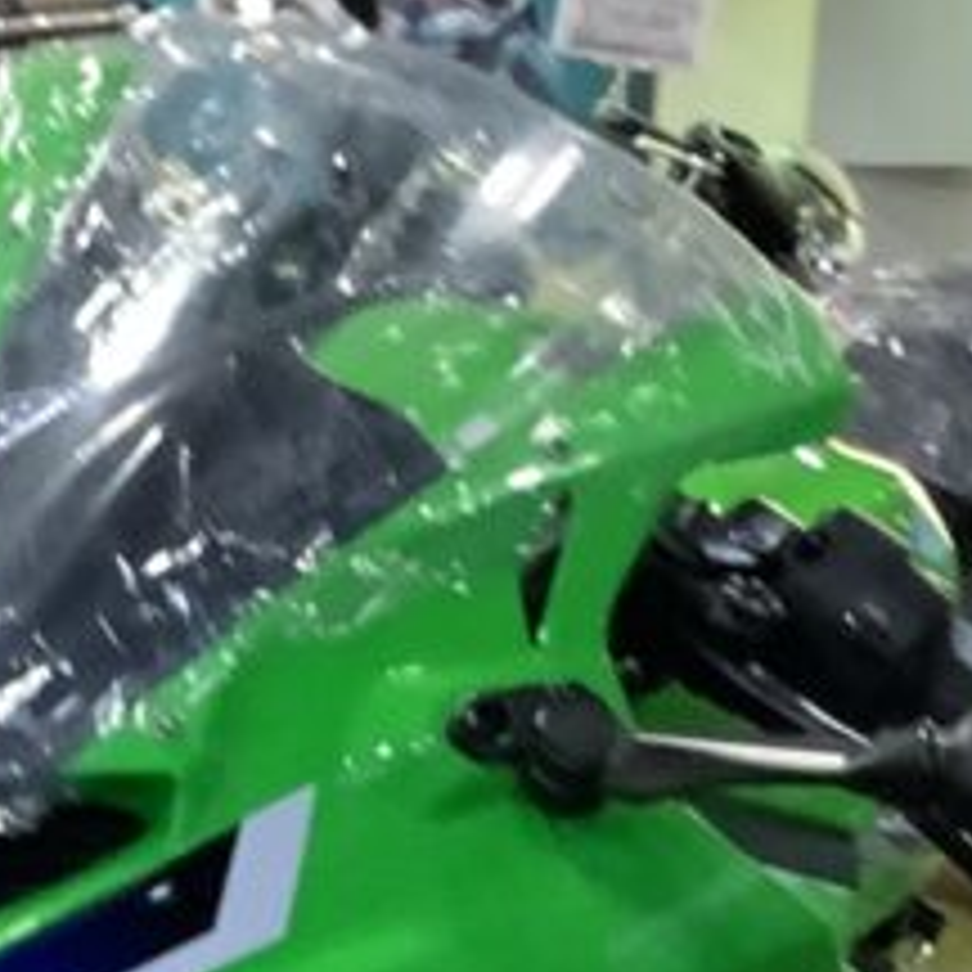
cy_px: 1503
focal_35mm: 130
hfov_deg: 13.1
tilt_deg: -18.5
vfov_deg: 12.7
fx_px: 4130
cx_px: -135
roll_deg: +0.0
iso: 640
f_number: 2.4
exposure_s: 1/30
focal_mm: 3.3
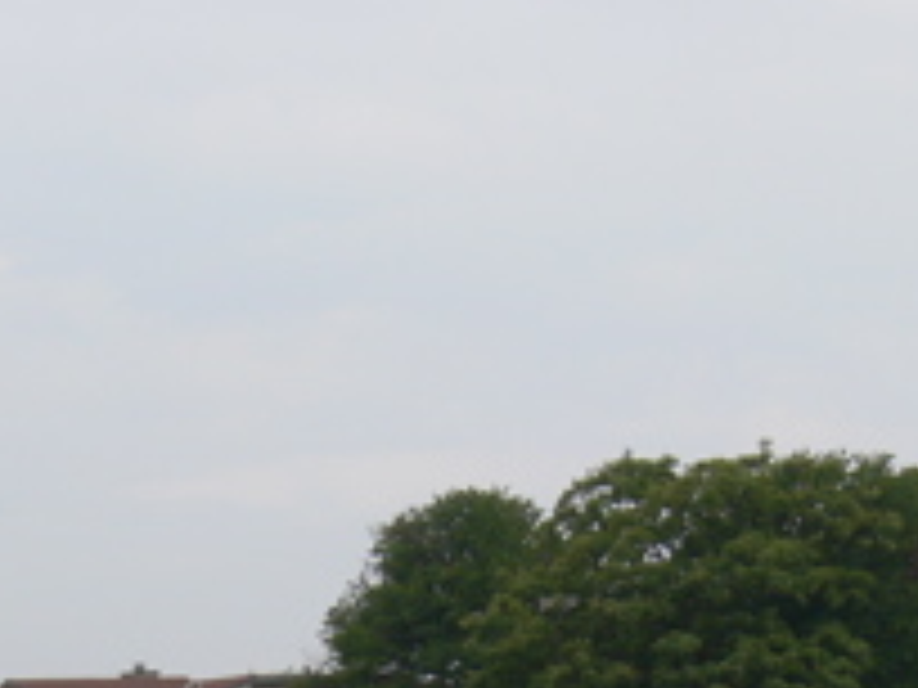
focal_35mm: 163
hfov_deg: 12.0
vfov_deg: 8.9
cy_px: 994
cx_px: -40
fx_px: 4323
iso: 80
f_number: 5.6
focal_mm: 11
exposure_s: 1/100
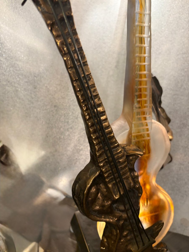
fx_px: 189
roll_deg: -8.6
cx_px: 94
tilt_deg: -26.2
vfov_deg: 67.3
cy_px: 126
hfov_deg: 53.1
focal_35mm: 26
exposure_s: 1/50
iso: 125
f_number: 1.6
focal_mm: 5.96
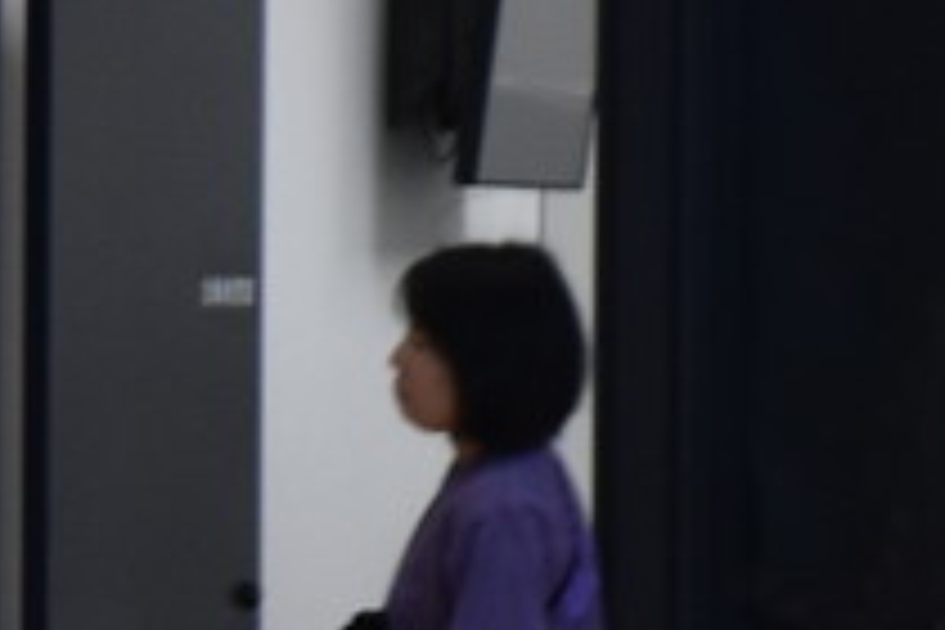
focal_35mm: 900
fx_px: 23619
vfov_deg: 1.5
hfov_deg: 2.3
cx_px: -1269
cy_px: 776
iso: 1000
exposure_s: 1/125
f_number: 5.6
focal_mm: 105
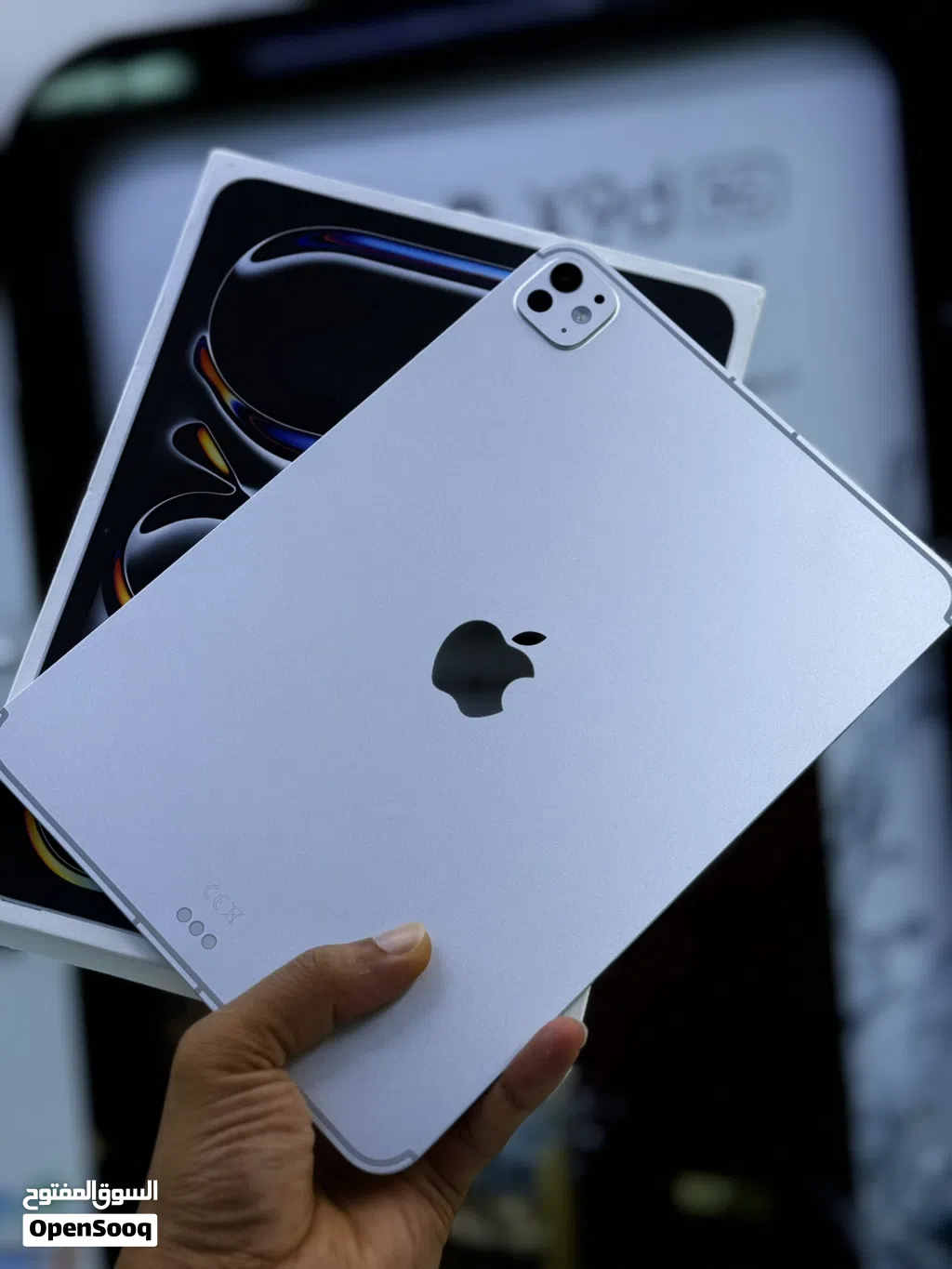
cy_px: 634
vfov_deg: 39.7
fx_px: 1760
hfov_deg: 30.3
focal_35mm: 48
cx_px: 476
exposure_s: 1/631
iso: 80
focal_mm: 6.76
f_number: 1.78
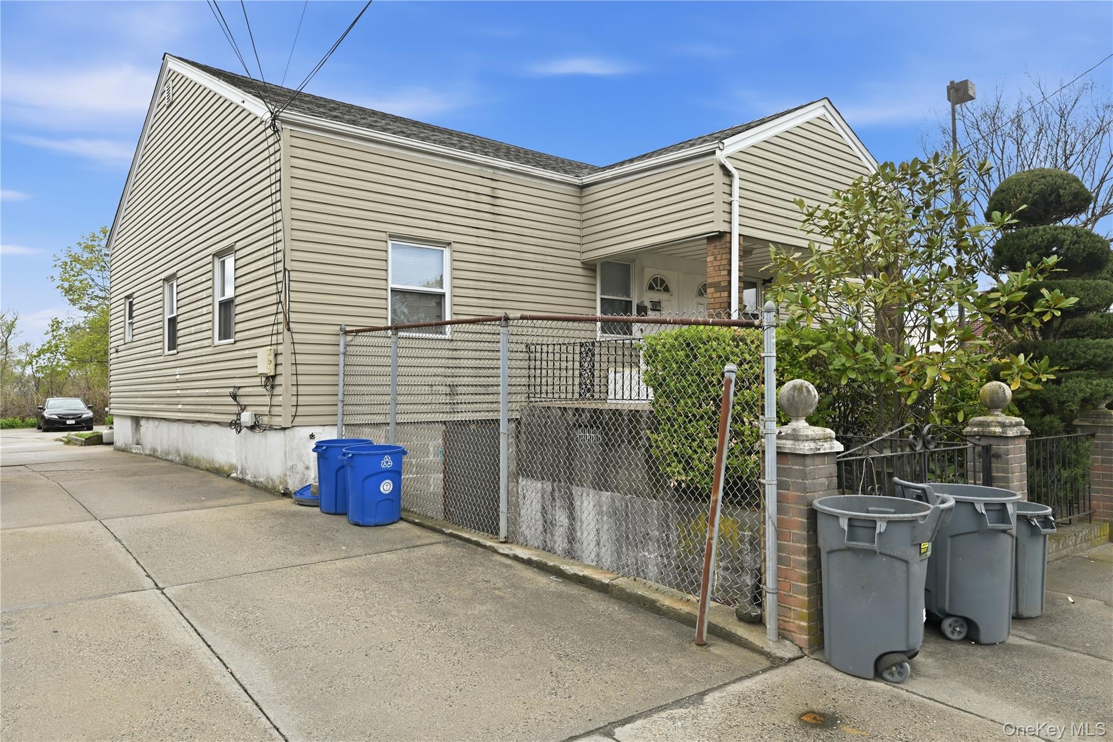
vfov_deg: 53.1
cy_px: 371
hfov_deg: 73.7
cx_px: 556
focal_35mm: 24
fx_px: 742
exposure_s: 1/30
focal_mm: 24
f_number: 11
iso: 100
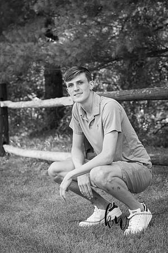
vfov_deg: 20.0
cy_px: 126
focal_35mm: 102
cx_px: 84
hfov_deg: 13.4
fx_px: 714
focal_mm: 102
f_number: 6.3
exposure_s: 1/200
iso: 500
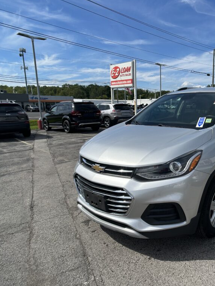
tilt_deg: -10.4
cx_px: 165
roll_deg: -0.2
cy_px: 143
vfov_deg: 52.6
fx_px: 290
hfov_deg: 39.4
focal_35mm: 35
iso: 50
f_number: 1.5
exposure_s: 1/5319
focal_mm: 5.7
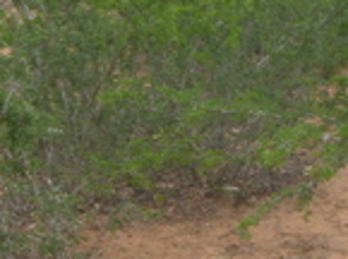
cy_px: 192
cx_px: -262
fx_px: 2086
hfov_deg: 9.1
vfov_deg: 7.1
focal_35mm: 208
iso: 100
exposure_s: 1/250
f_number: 4.8
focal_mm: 8.4
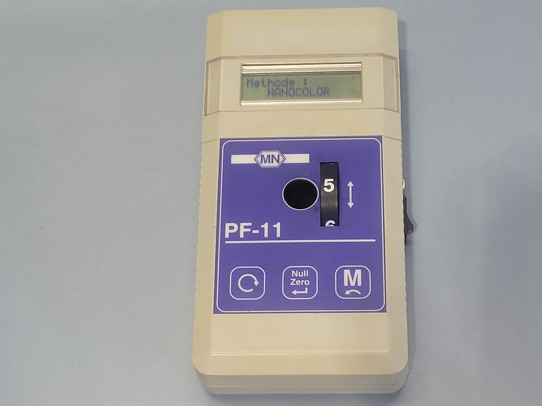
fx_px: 407
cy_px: 203
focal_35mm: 26
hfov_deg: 67.3
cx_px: 271
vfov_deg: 53.1
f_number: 1.8
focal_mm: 5.4
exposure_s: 1/100
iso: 200
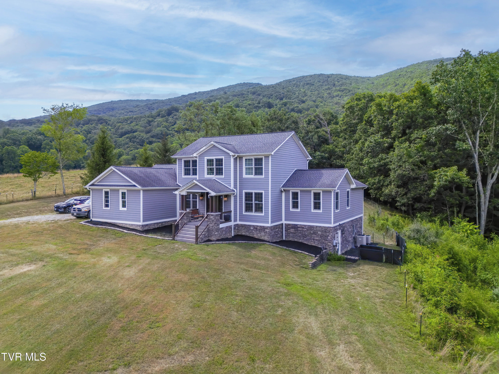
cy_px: 187
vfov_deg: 56.8
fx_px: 346
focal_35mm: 24
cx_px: 250
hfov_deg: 71.6
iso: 110
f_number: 1.7
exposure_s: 1/50
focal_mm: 6.72
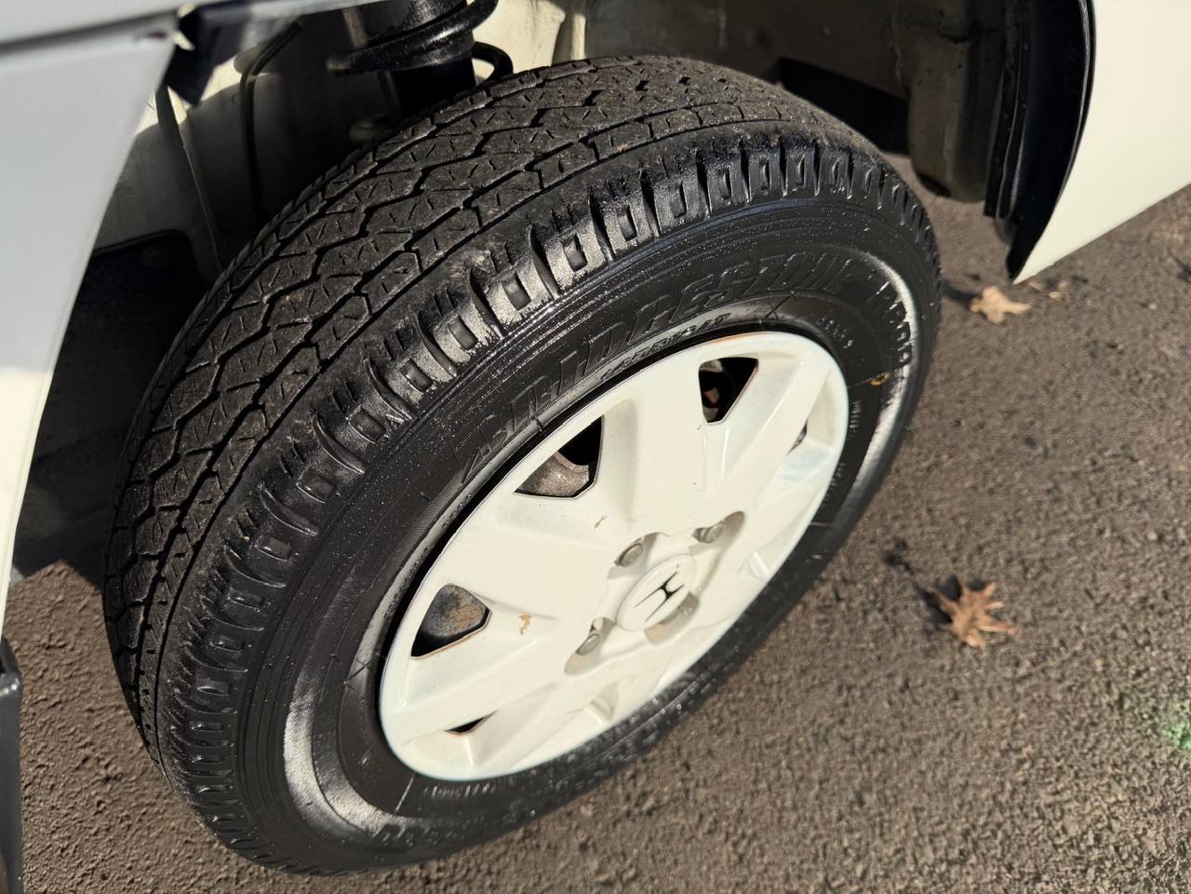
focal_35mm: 24
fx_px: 826
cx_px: 596
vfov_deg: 56.8
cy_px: 447
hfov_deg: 71.6
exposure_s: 1/3759
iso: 80
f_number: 1.78
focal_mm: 6.76
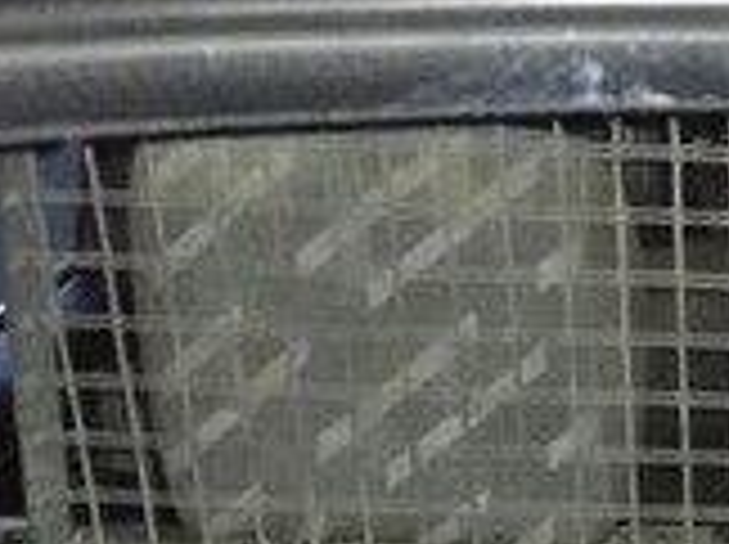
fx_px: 2229
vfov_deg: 12.3
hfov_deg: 17.2
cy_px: 1090
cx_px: 1004
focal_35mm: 106
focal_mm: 3.81
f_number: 2.2
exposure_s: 1/13
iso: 6400
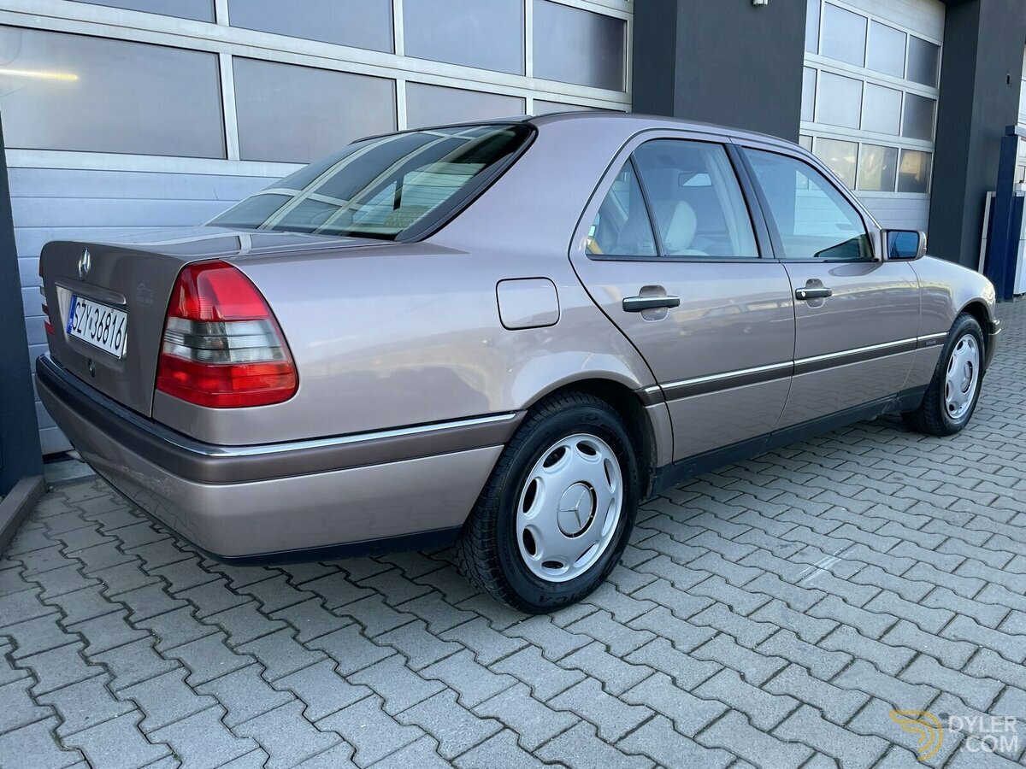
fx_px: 771
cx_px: 513
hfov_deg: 67.3
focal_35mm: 26
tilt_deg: -11.1
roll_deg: +0.5
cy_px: 384
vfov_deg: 53.1
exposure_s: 1/322
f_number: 1.6
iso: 32
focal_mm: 4.2
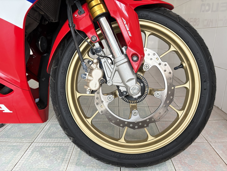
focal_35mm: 26
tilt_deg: -16.3
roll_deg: +0.6
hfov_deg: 67.3
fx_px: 170
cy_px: 86
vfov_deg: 53.1
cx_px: 114
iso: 250
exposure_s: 1/60
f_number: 1.6
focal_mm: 5.96
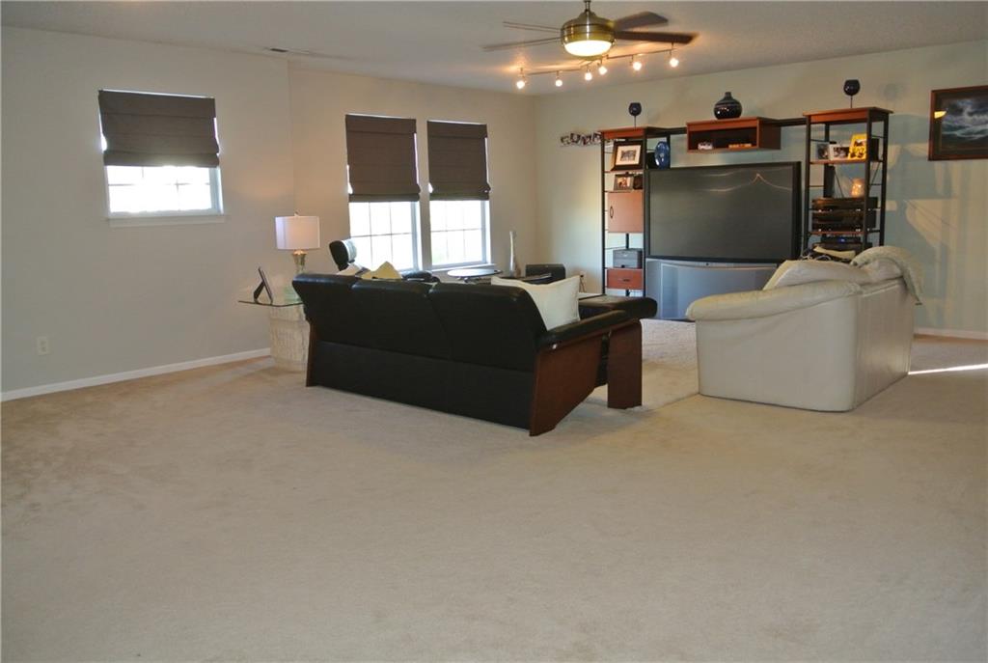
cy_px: 332
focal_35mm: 29
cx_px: 494
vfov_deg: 45.1
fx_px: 797
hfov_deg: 63.6
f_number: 3.5
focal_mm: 11
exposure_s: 1/60
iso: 500
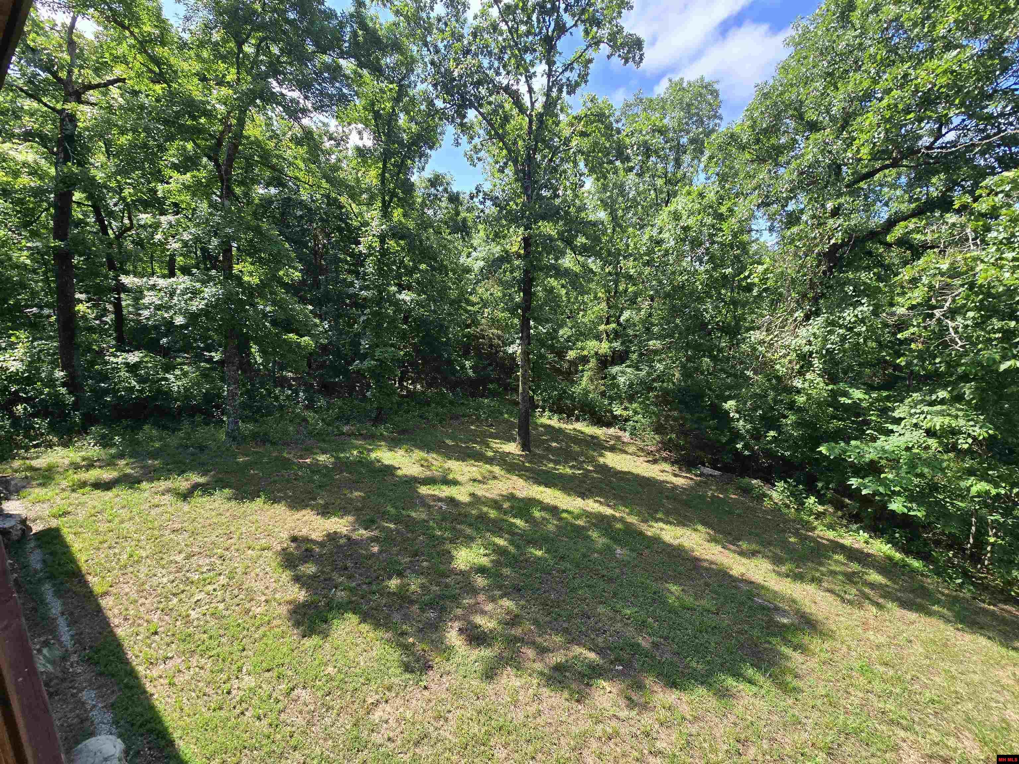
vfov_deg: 89.9
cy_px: 382
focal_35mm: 13
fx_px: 383
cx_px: 510
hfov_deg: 106.2
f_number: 2.2
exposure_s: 1/871
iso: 50
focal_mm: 2.2
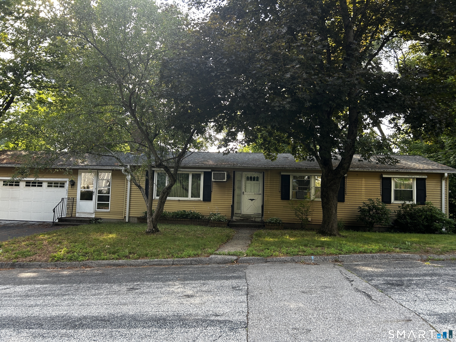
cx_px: 228
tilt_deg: +2.8
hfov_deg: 67.3
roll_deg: -1.8
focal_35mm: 26
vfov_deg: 53.1
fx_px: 343
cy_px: 171
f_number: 1.5
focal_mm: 5.7
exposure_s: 1/159
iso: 40
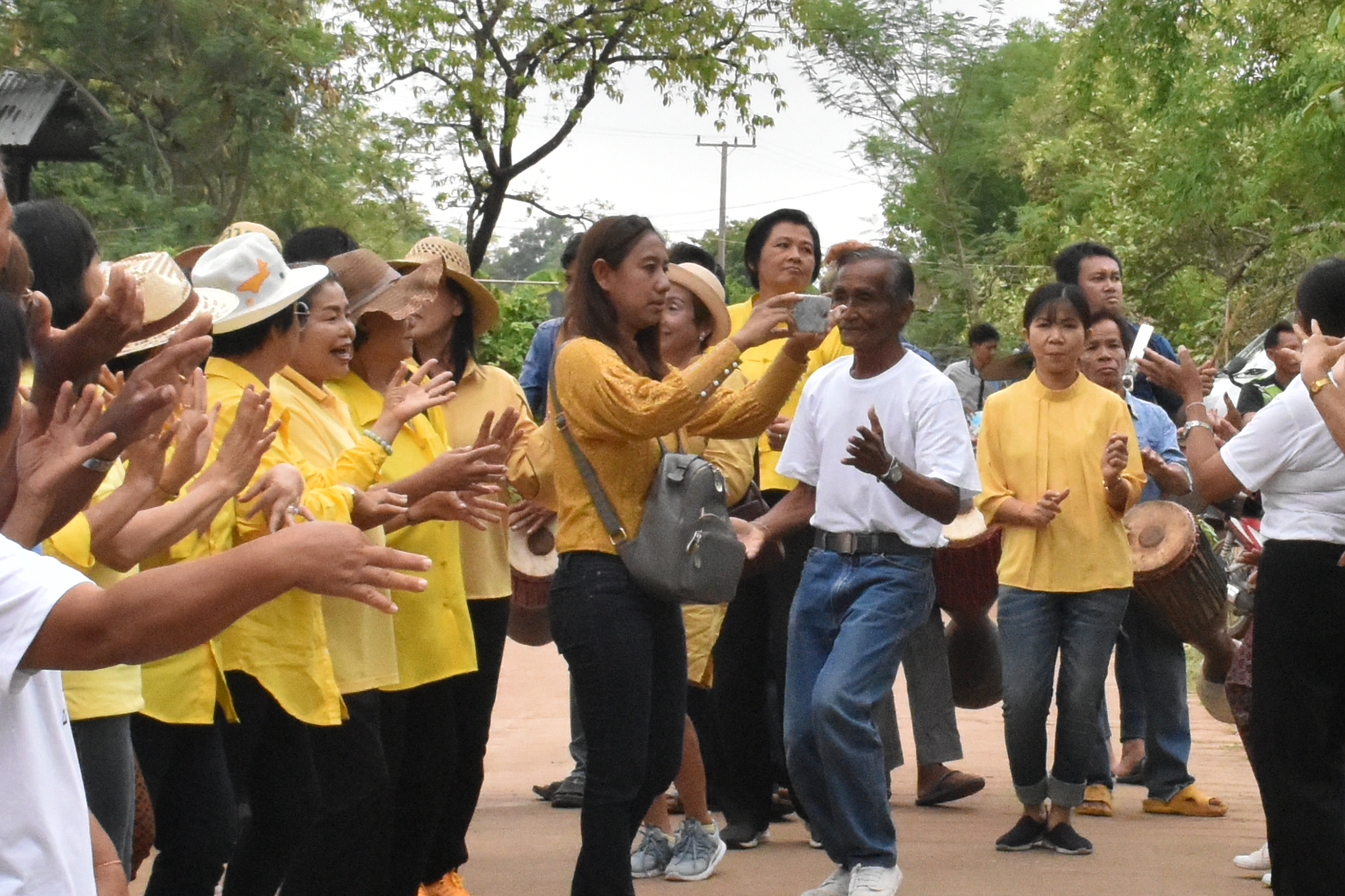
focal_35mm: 141
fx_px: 5268
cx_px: 1109
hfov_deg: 14.5
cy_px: 553
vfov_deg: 9.7
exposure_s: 1/800
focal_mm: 32
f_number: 14
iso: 2500
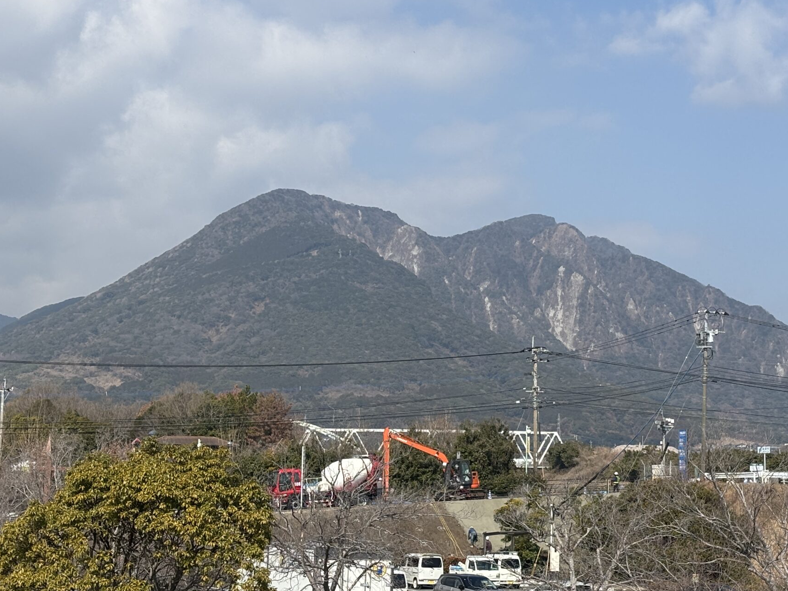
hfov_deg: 25.0
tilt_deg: +6.3
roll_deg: -0.6
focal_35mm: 78
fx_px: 1775
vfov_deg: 18.9
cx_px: 493
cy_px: 297
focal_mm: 5.96
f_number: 1.6
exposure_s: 1/3534
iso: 40
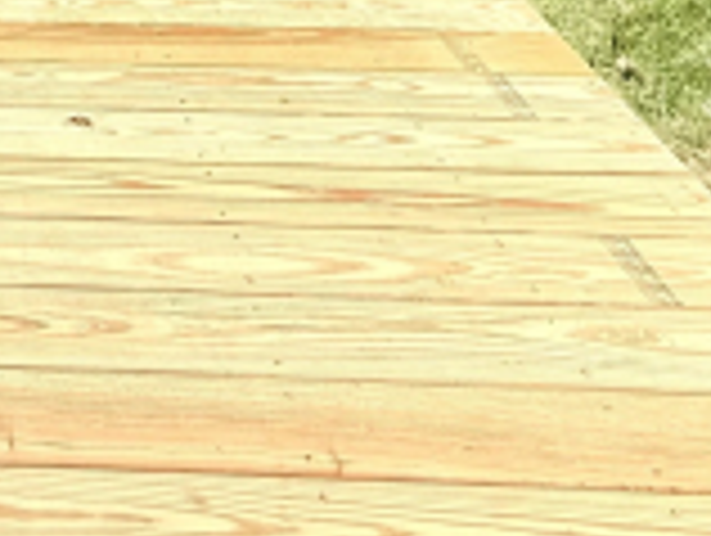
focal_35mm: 59
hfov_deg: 28.6
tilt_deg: -2.1
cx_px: -128
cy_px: -563
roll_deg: -0.6
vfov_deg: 17.3
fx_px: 1214
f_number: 2.2
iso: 80
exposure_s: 1/1497
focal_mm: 2.22
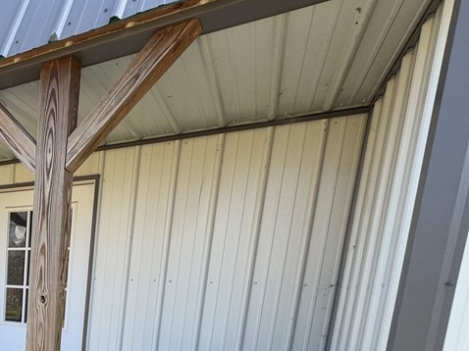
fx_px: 406
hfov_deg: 46.5
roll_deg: -1.9
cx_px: -31
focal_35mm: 30
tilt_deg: -9.6
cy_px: 341
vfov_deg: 41.4
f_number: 2.2
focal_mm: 2.22
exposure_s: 1/331
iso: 40
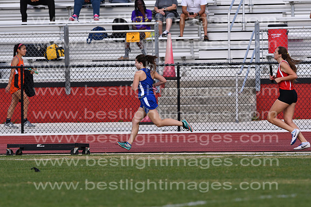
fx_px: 3913
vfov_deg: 3.0
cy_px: 103
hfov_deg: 4.6
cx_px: 156
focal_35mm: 453
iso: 100
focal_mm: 300
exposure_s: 1/500
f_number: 5.6
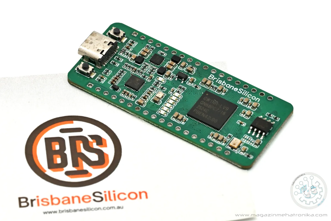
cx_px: 166
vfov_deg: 13.1
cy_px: 110
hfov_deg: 19.4
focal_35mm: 105
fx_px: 966
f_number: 16
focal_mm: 105
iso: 640
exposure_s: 1/125
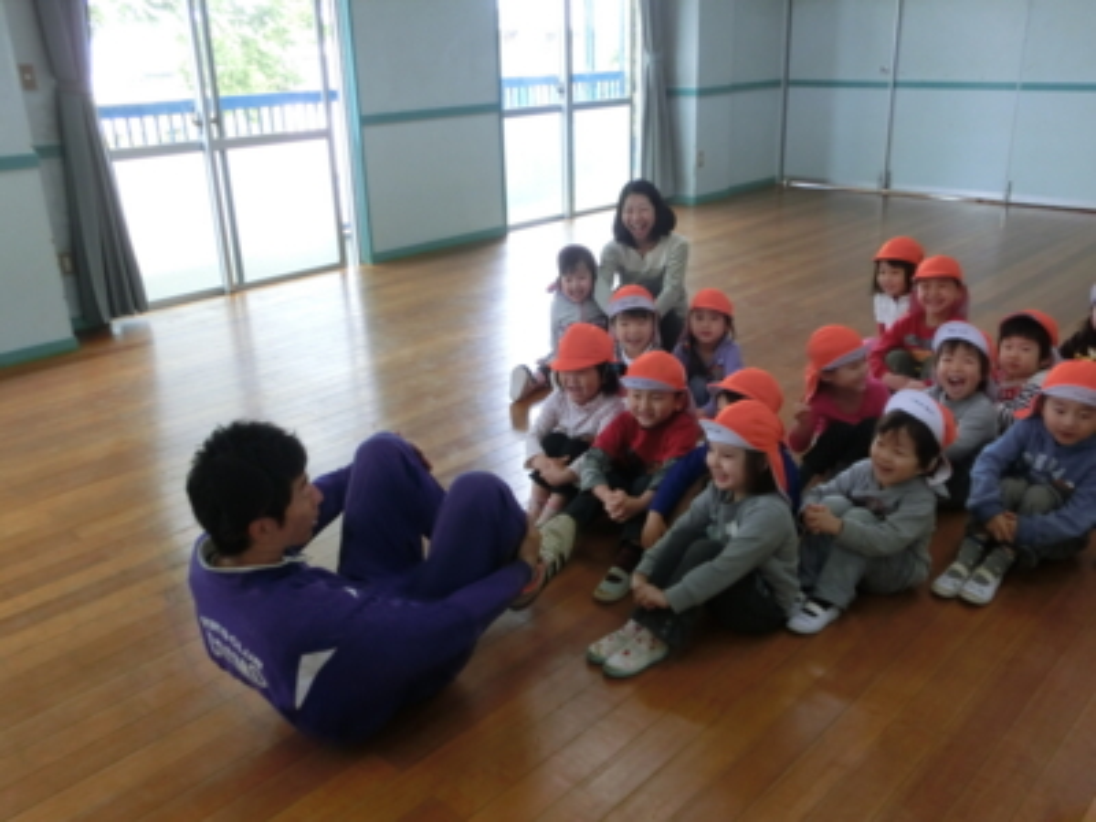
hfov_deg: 60.0
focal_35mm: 30
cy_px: 411
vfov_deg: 46.8
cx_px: 548
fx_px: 950
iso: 800
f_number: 3.5
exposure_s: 1/250
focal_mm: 5.36
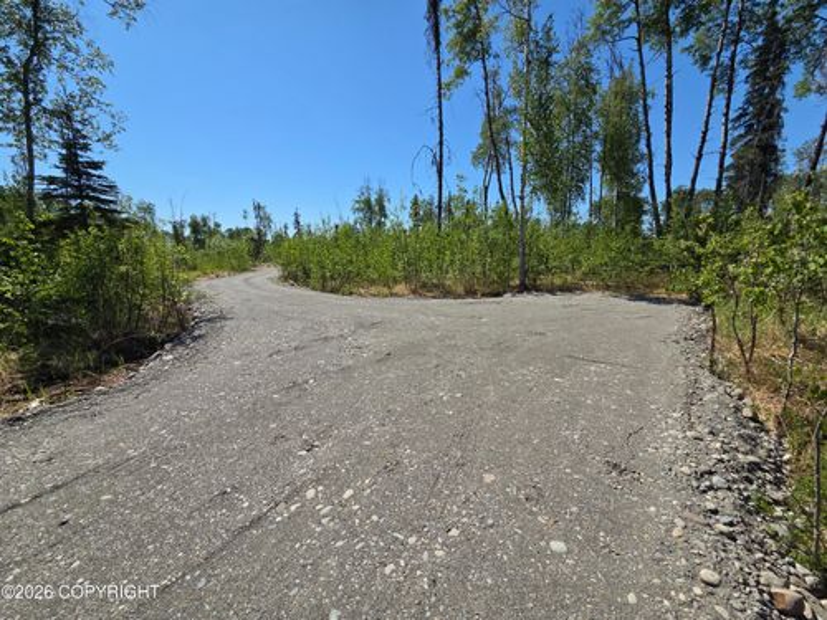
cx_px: 414
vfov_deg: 89.9
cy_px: 310
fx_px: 311
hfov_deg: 106.2
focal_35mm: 13
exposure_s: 1/2483
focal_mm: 2.2
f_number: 2.2
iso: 50
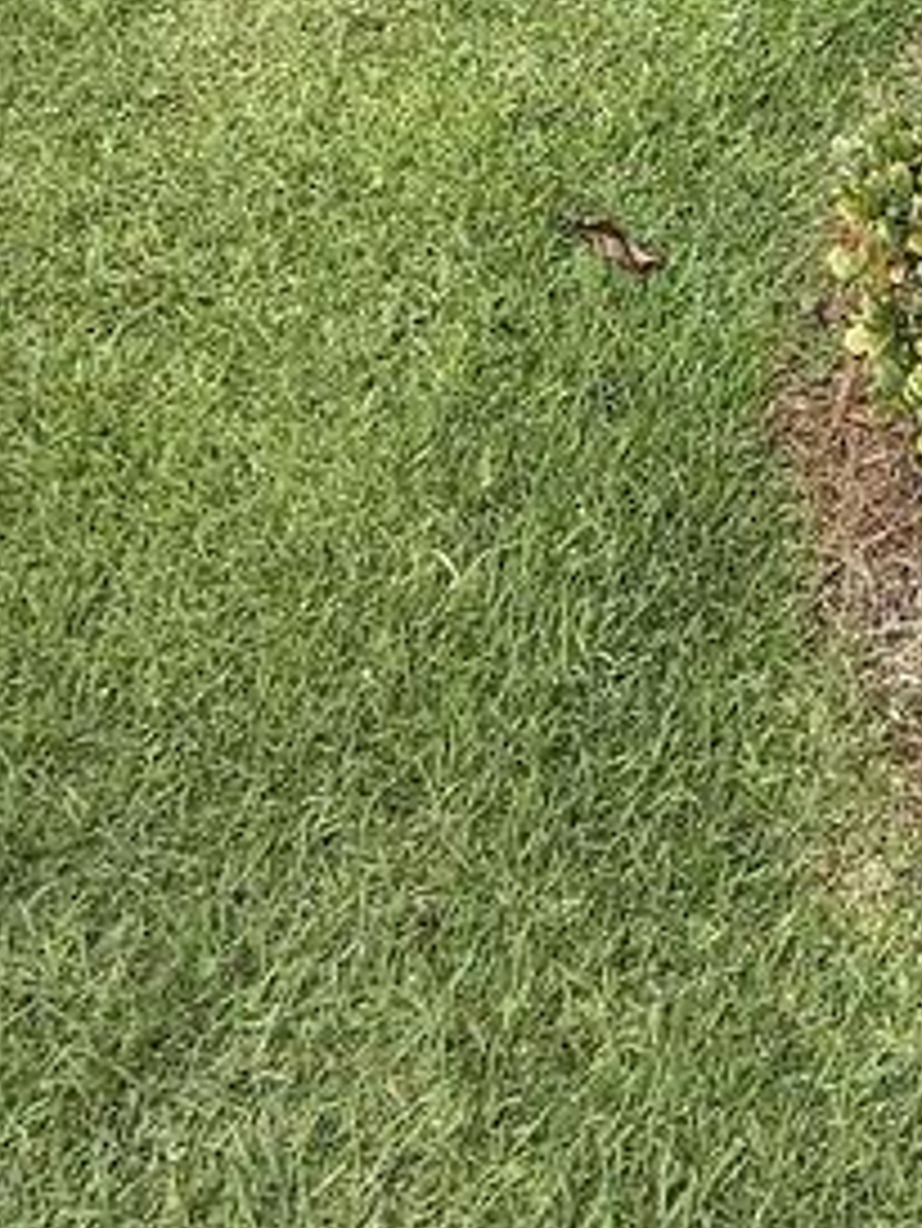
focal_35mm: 41
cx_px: 1016
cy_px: -414
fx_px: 1455
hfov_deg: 31.2
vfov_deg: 32.6
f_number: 2.2
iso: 50
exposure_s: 1/1285
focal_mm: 2.22
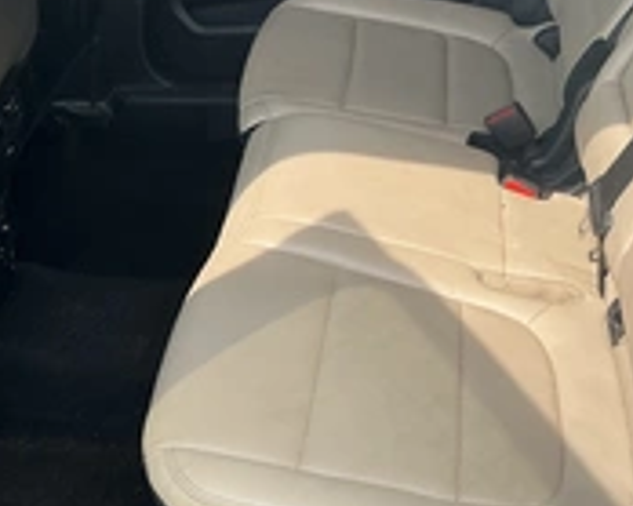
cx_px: 164
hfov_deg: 29.6
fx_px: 1180
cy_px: 197
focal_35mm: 63
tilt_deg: -31.8
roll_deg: +2.5
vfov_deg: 24.1
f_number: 1.8
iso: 25
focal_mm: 3
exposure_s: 1/331
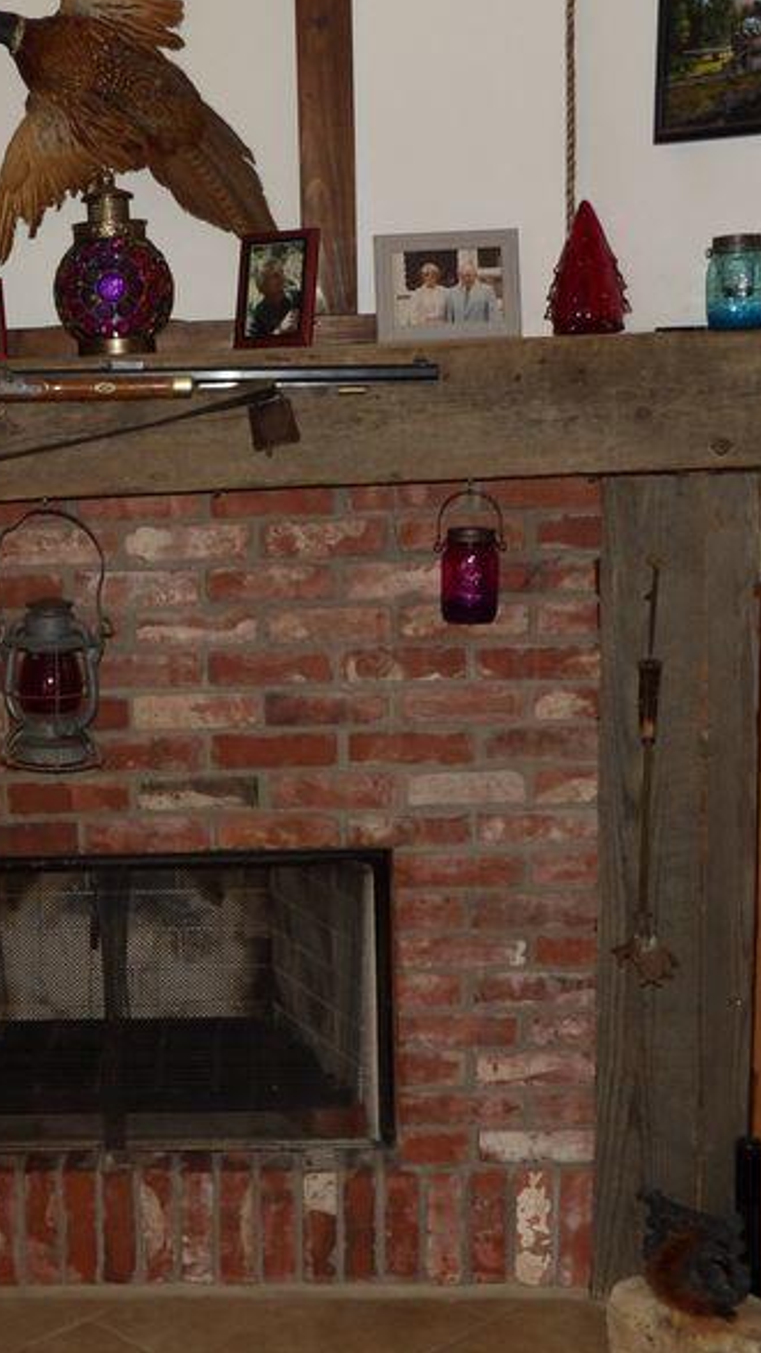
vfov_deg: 42.1
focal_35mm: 49
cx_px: 155
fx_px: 1759
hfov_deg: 24.0
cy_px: 671
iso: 200
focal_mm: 5.9
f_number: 3.6
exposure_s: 1/33
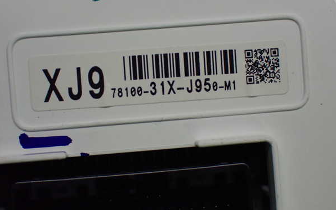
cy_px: 108
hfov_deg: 25.2
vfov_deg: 15.9
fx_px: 751
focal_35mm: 82
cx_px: 168
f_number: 4.1
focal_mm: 13.65
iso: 800
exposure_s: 1/250
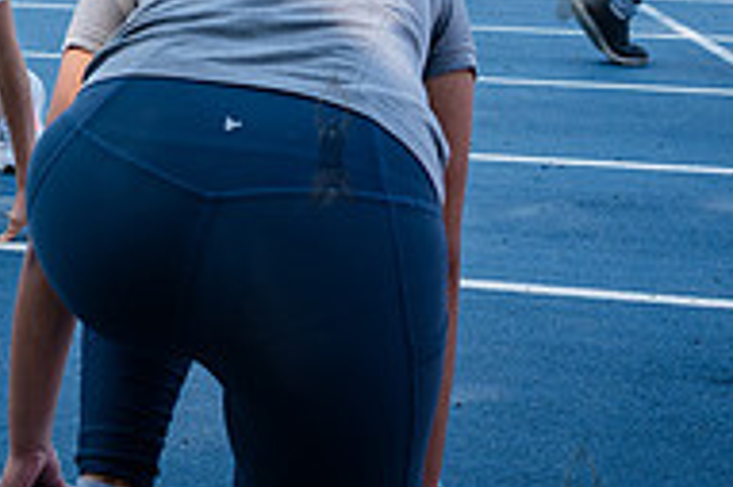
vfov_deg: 14.1
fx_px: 1933
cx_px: -166
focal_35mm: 95
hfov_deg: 20.0
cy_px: -29
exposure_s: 1/400
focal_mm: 28
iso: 400
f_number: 4.5
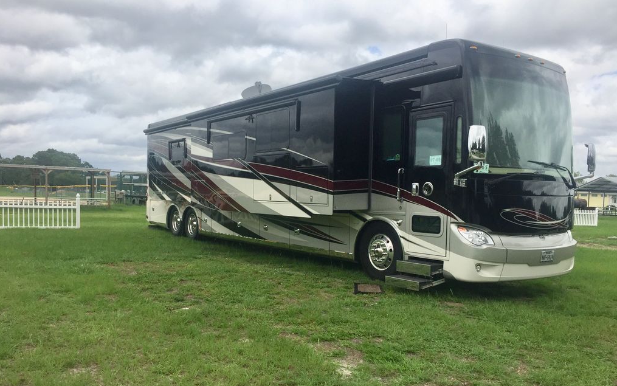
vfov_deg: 40.4
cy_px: 233
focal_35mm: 31
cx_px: 308
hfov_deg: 61.2
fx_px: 521
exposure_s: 1/2475
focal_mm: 4.15
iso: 32
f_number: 2.2
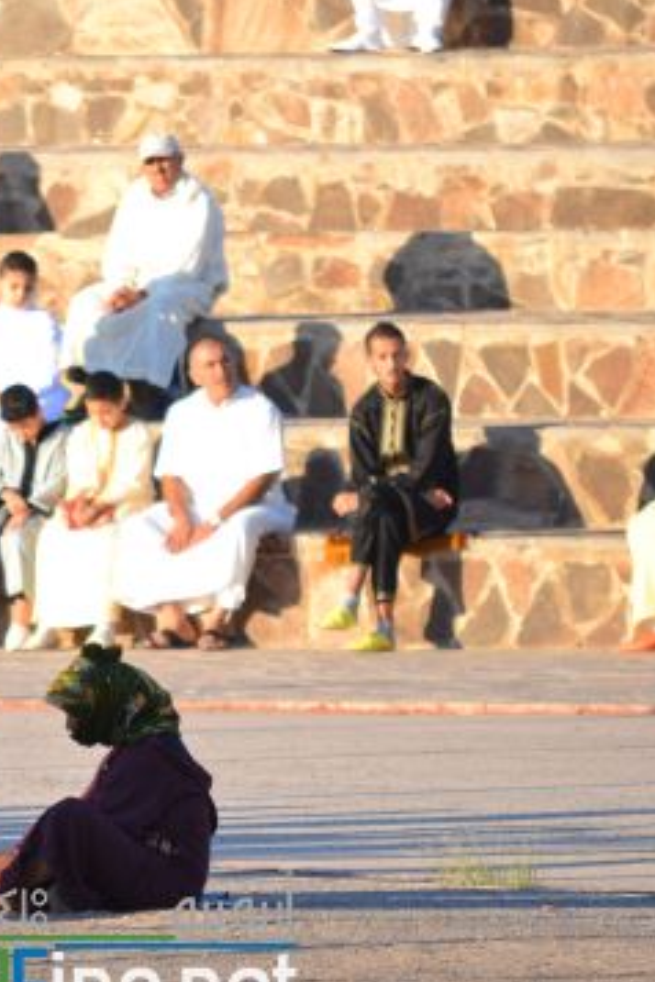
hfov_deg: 2.6
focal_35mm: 537
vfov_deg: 3.8
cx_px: 91
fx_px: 14654
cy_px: 575
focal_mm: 200
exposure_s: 1/500
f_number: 5.6
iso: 125
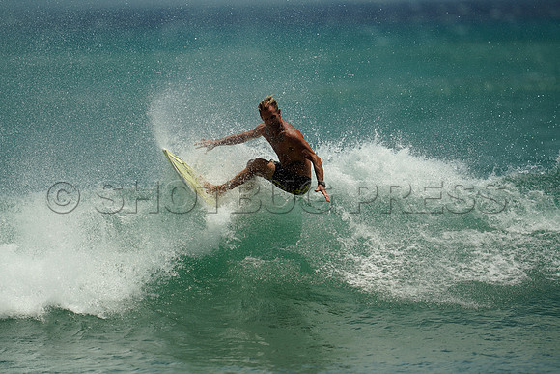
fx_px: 6223
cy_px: 187
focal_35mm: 400
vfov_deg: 3.4
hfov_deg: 5.2
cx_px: 280
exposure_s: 1/1600
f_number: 3.2
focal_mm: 400
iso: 100
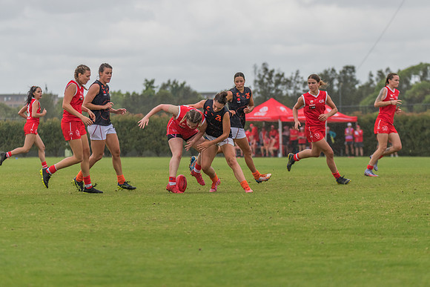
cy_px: 127
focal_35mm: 248
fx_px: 2958
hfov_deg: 8.3
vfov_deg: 5.6
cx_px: 262
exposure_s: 1/1600
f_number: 5.3
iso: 640
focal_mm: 200
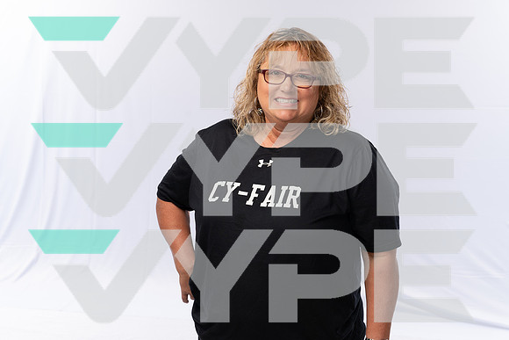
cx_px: 254
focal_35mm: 55
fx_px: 778
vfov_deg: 24.6
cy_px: 170
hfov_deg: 36.2
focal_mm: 55
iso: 160
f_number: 6.3
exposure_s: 1/250
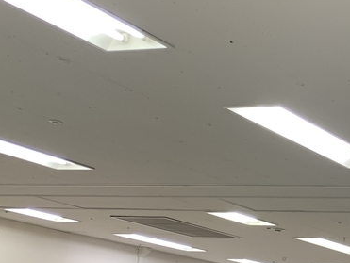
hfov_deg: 20.2
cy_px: 200
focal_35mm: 84
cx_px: 519
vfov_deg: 17.5
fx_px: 850
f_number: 1.8
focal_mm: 4.25
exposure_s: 1/100
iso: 64
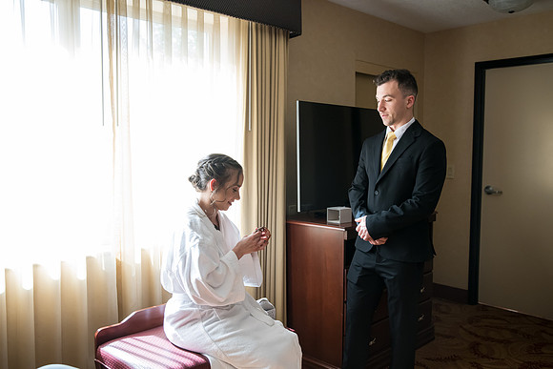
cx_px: 276
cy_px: 184
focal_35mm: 34
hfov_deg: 55.8
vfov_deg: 38.9
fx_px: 522
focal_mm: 34
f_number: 4
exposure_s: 1/320
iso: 2000
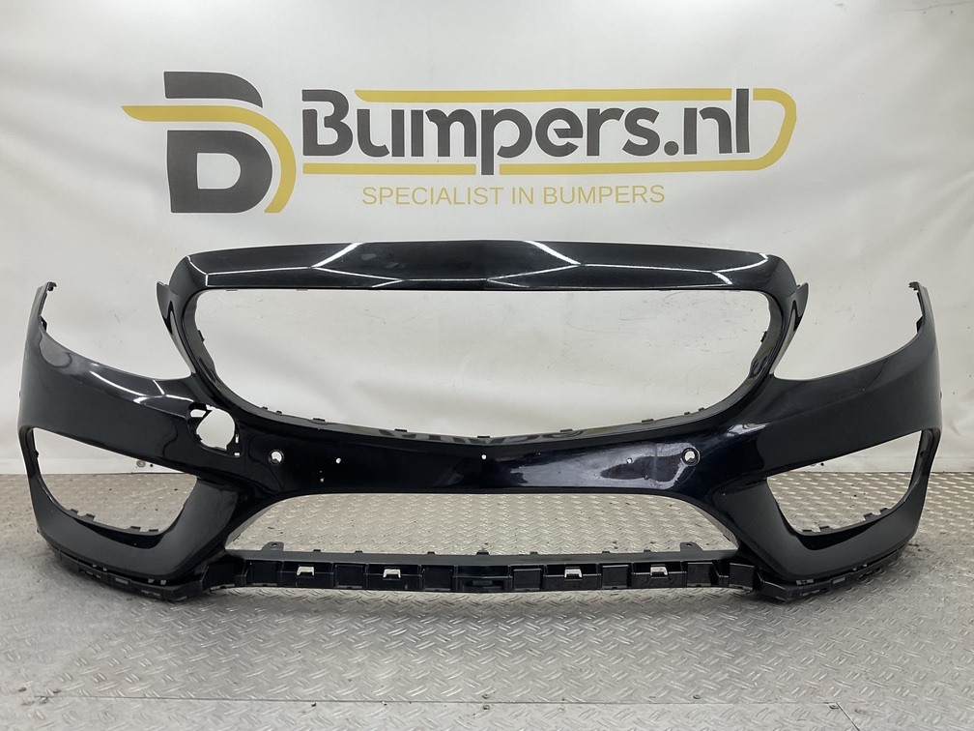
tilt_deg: -6.2
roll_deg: -1.6
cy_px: 366
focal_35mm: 29
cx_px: 487
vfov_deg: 48.2
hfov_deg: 61.7
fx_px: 816
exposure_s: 1/120
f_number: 1.8
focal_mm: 3
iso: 25
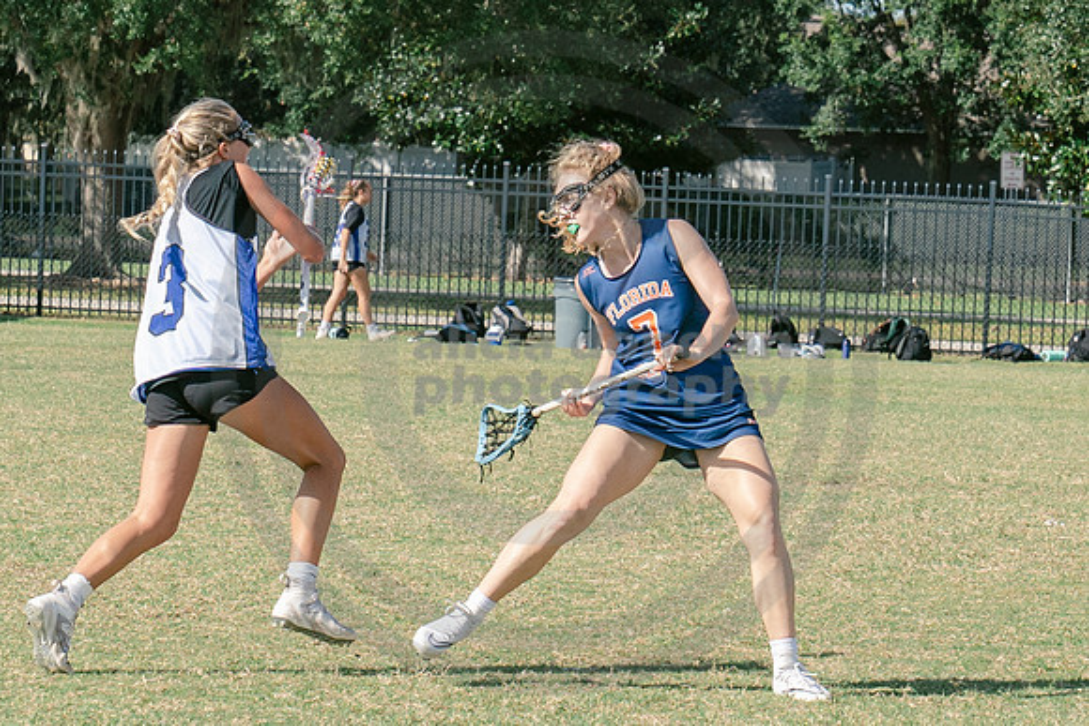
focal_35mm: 222
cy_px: 372
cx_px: 606
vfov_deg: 6.2
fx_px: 6715
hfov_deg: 9.3
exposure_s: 1/1000
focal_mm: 70
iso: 250
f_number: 5.6
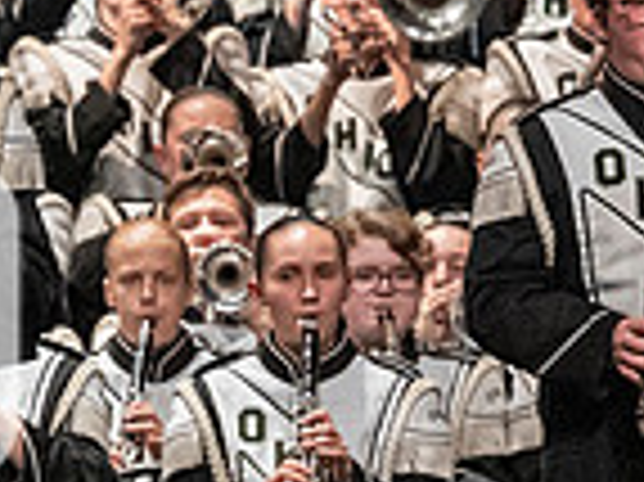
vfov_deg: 1.7
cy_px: 365
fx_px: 16321
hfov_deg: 2.3
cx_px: -320
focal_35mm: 878
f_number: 4
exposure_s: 1/500
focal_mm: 150
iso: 4000
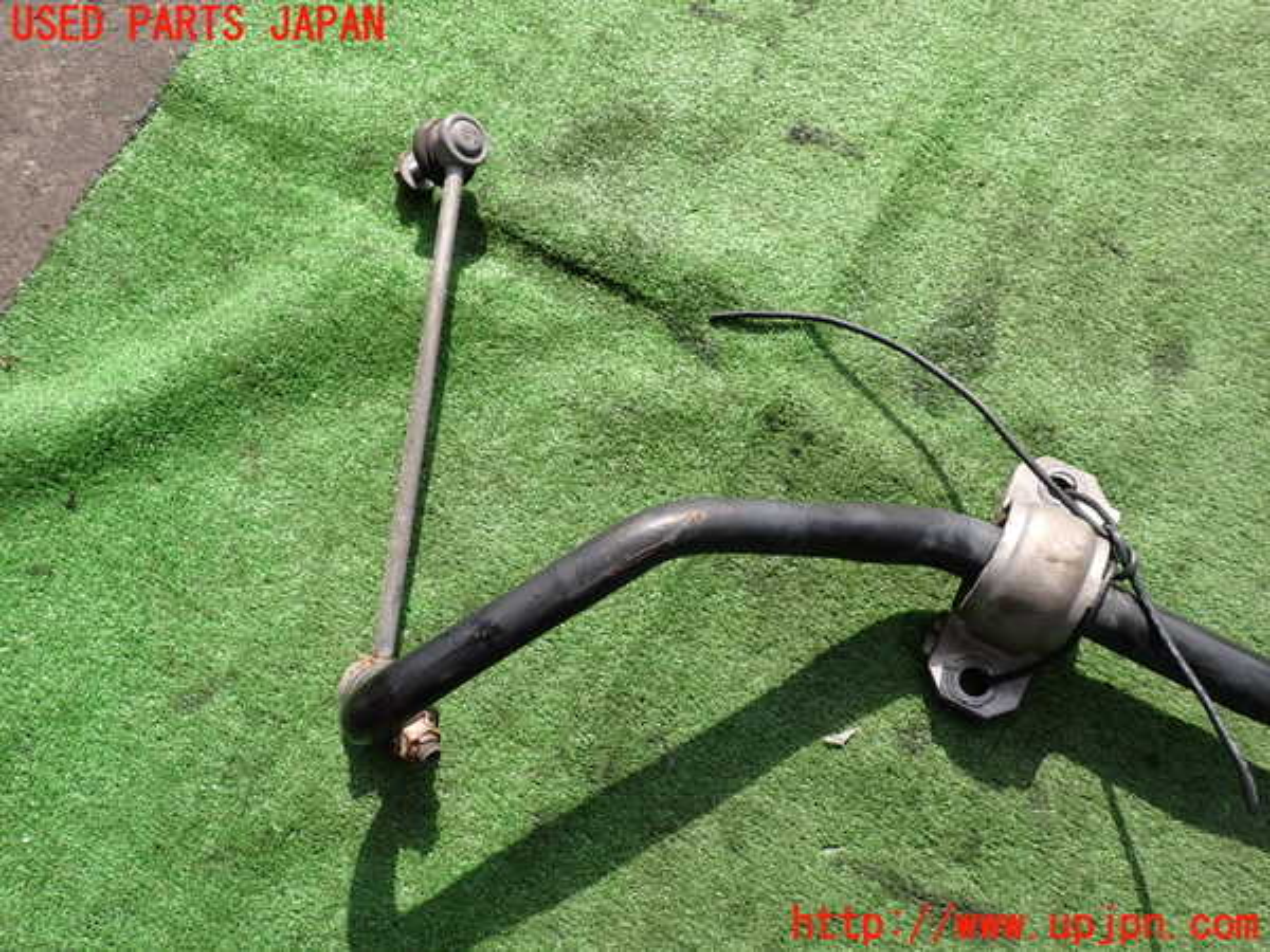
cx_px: 635
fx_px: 917
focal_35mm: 25
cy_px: 476
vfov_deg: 54.9
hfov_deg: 69.4
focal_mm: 4.5
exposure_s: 1/800
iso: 100
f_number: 2.8
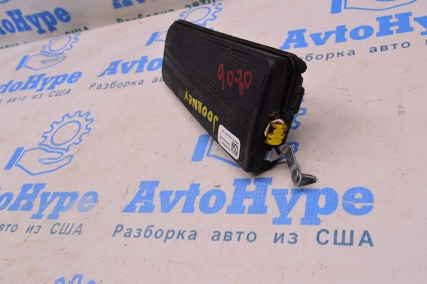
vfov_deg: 36.8
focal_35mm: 36
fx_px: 426
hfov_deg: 53.2
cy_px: 142
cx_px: 214
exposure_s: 1/125
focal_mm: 24
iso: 1600
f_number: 8
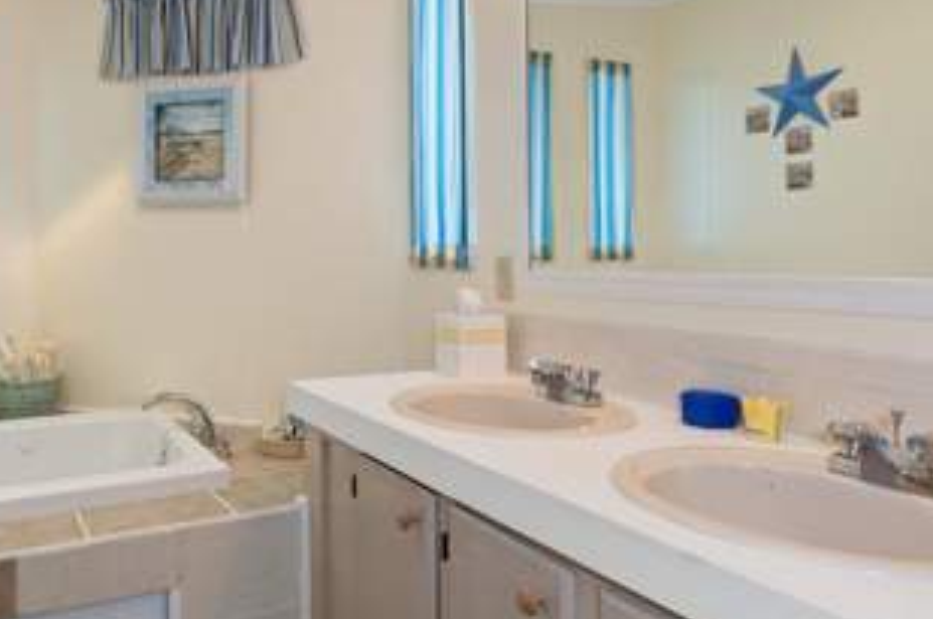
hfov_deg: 64.8
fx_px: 725
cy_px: 303
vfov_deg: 46.3
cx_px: 359
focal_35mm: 28
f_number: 8
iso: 320
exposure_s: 1/2.5
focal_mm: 12
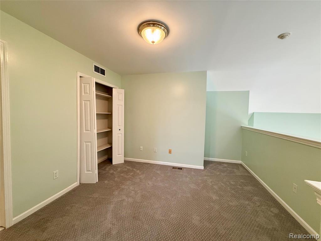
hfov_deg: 102.1
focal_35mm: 14
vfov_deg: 85.7
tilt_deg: -2.0
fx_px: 130
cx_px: 160
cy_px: 120
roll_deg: -0.9
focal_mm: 2.22
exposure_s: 1/120
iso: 320
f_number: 2.2
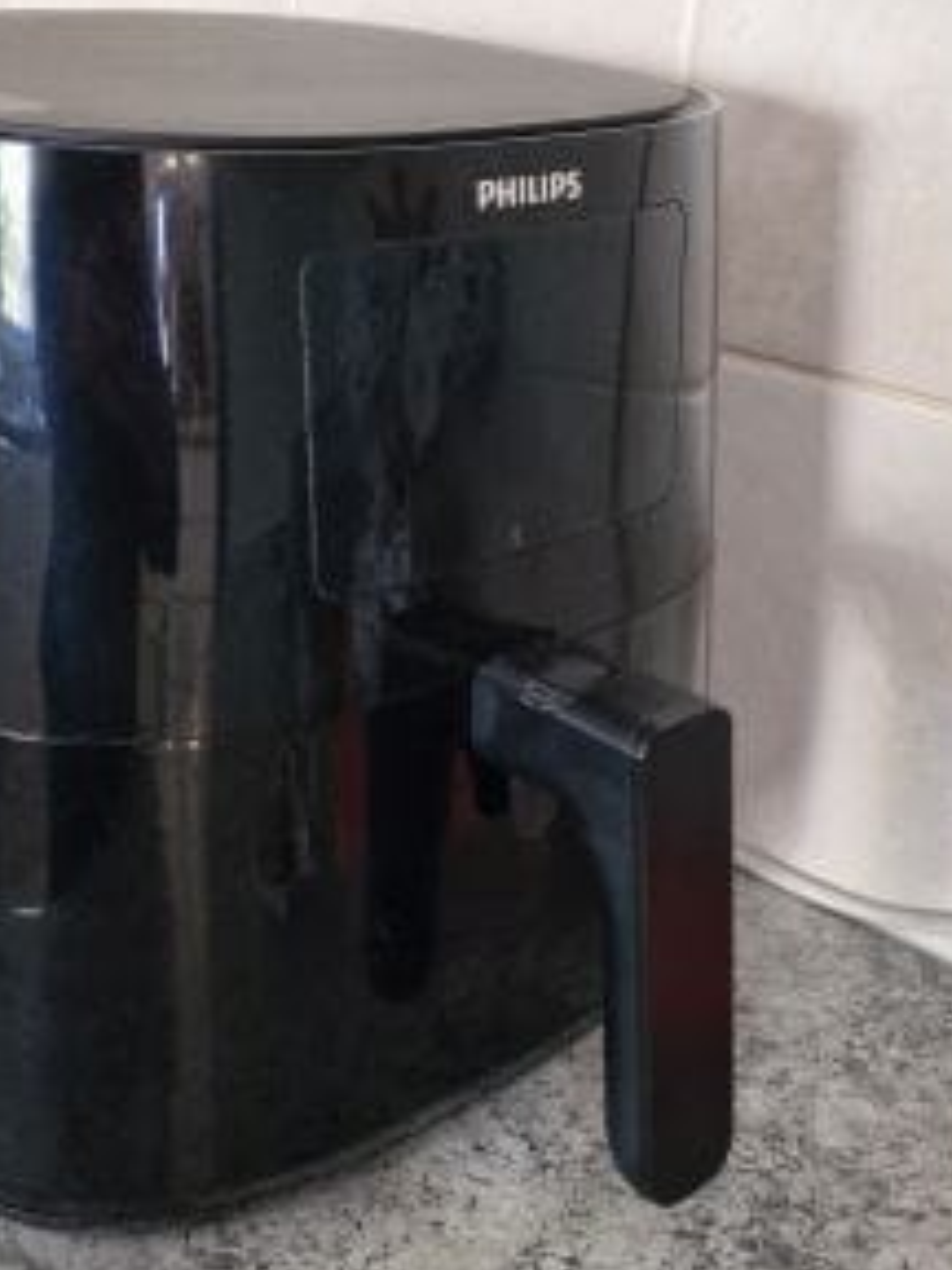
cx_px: 368
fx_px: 1613
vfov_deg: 42.9
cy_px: 622
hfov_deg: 32.7
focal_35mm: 44
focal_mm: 6.4
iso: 100
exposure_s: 1/100
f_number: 1.8
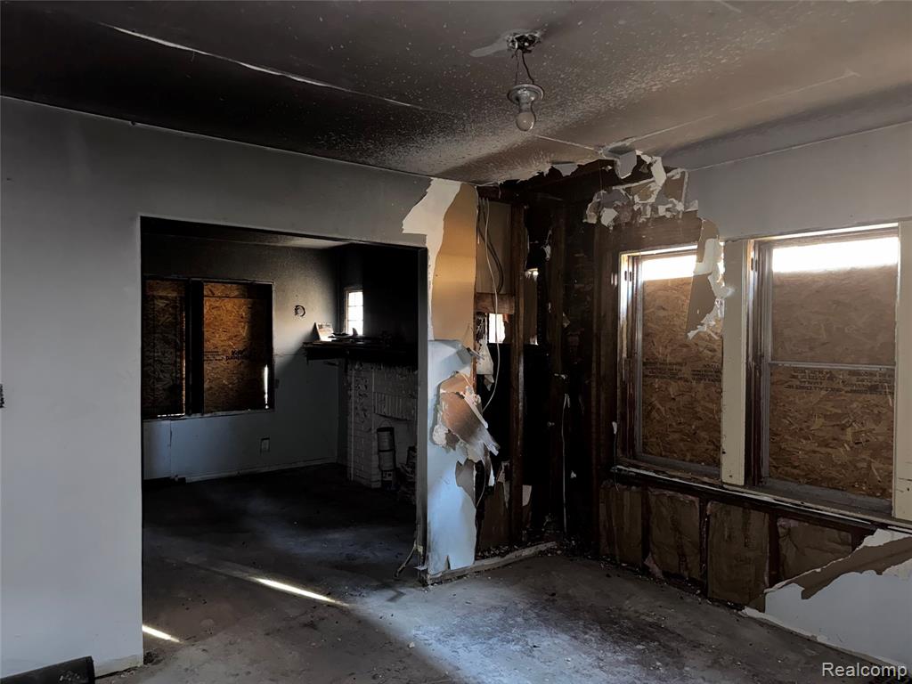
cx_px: 456
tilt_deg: -2.3
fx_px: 632
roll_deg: -0.6
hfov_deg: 71.6
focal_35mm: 24
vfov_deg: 56.8
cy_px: 342
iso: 320
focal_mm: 6.76
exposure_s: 1/5
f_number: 1.78
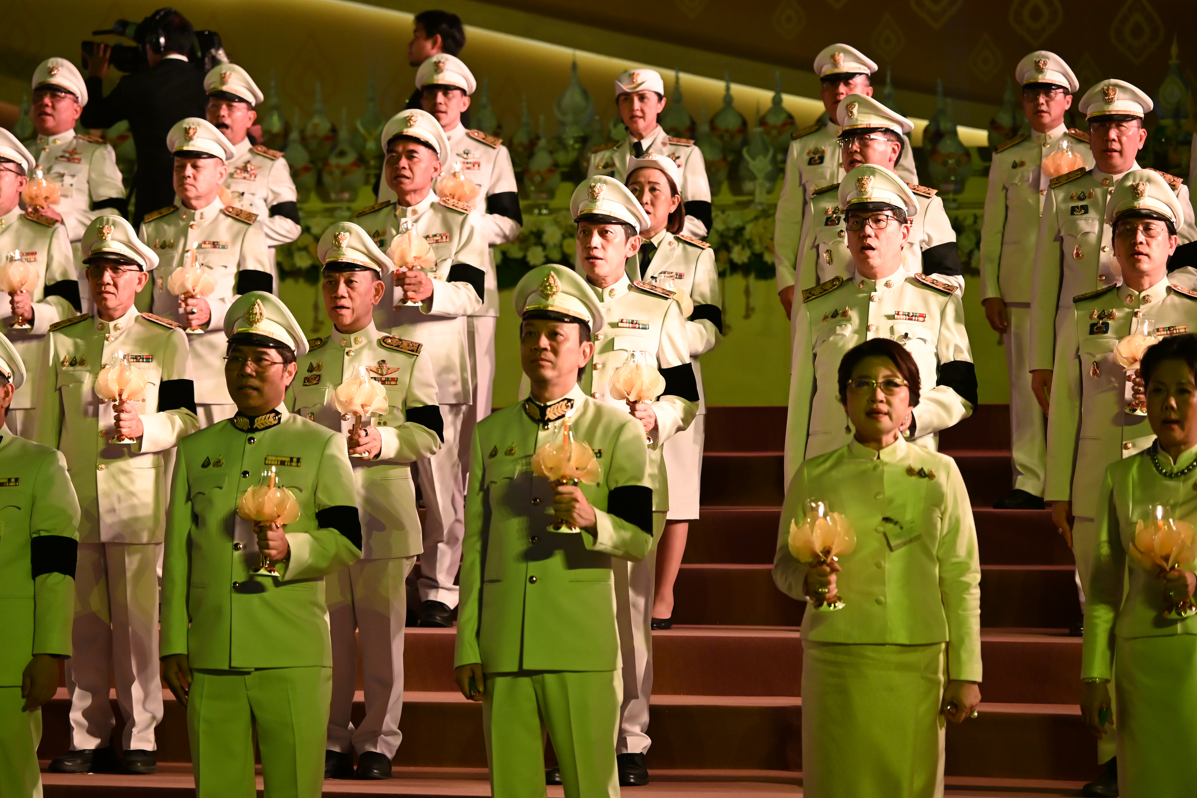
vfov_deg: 10.9
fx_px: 4189
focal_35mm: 126
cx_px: 573
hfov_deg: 16.3
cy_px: 381
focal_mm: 120
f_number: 4
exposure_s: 1/250
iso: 3200
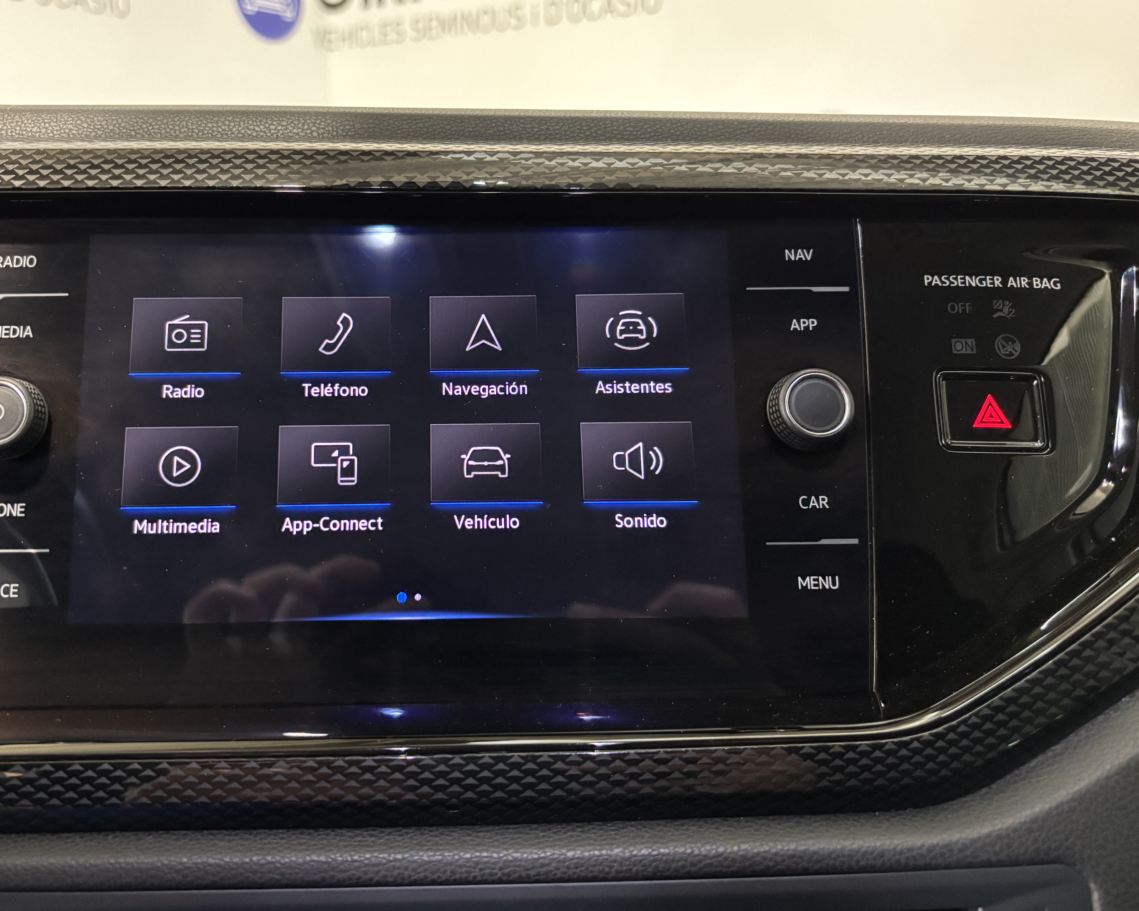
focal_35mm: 31
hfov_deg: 56.7
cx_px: 457
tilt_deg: -10.4
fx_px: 1045
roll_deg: +0.0
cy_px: 398
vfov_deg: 47.0
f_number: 1.6
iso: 500
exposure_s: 1/28
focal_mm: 5.96
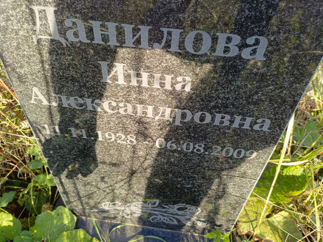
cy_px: 121
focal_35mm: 25
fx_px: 233
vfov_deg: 54.9
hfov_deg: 69.4
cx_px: 162
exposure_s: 1/148
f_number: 1.69
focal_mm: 4.76
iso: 111
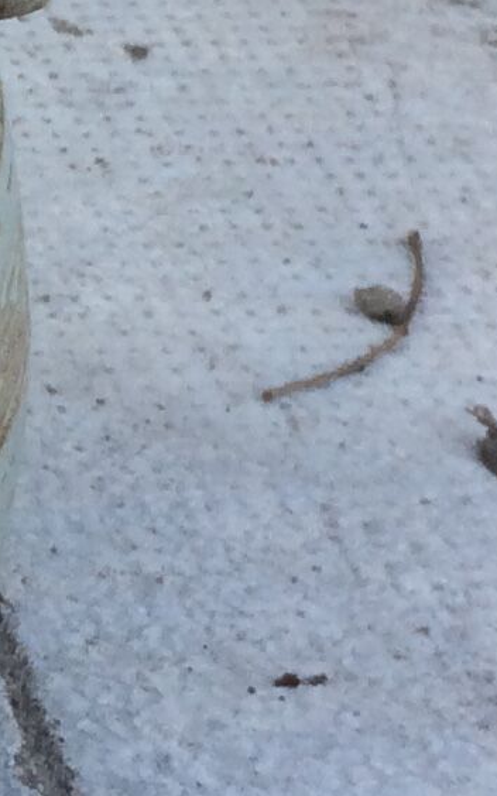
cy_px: 42
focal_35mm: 178
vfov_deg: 11.7
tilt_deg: -31.8
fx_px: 3862
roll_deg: -1.3
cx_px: -916
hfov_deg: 6.8
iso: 40
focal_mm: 4.15
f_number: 2.2
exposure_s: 1/100
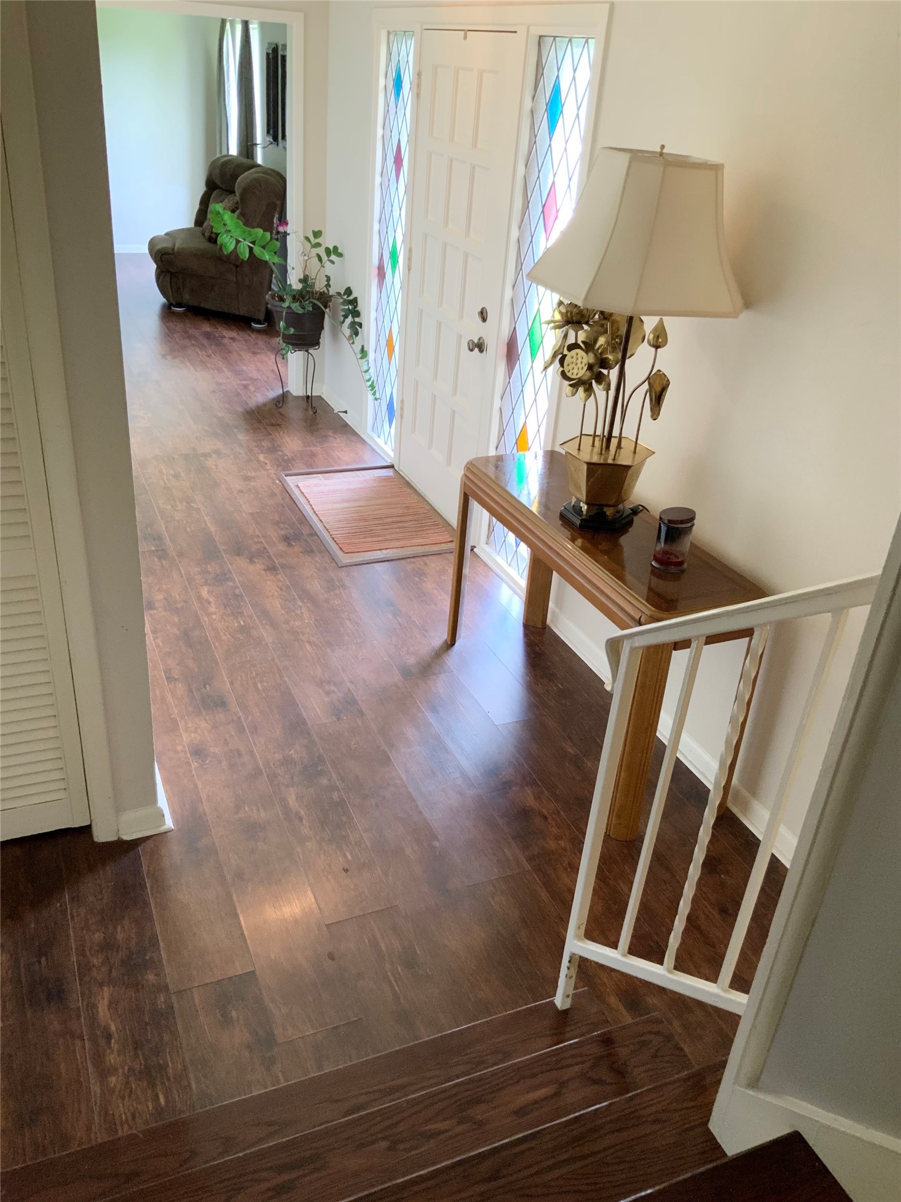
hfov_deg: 48.2
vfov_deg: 61.7
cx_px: 450
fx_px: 1006
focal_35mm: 29
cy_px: 601
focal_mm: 3
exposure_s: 1/60
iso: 125
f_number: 1.8
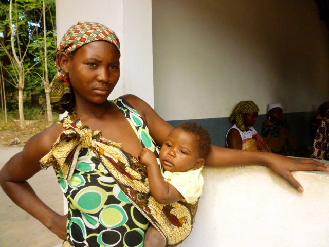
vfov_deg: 48.2
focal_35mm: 29
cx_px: 164
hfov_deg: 61.7
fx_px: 276
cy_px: 124
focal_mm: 5.2
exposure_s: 1/400
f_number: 3.3
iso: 400
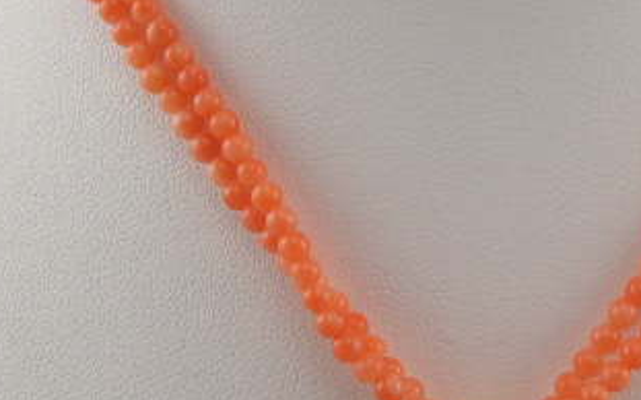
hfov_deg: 24.6
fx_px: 1449
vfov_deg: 15.7
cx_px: 499
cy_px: 276
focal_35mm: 83
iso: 100
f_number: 7.6
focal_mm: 8
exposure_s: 1/124
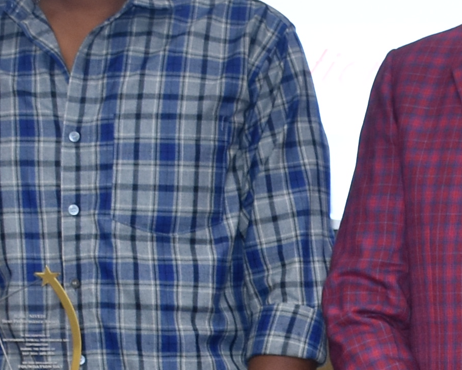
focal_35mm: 214
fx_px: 2928
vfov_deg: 7.2
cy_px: 470
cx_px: 619
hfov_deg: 8.9
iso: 400
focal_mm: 23
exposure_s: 1/80
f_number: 3.8
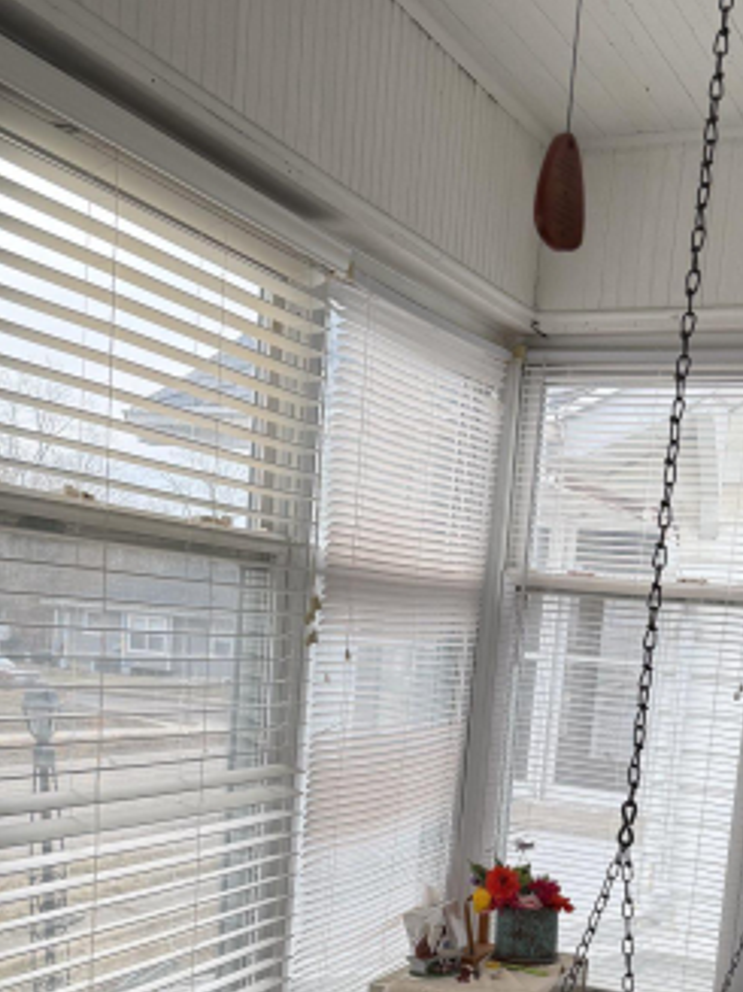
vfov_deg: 36.9
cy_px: 854
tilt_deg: -9.5
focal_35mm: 49
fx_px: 1403
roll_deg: -4.6
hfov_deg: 29.5
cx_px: 461
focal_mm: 6.76
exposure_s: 1/263
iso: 80
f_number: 1.78
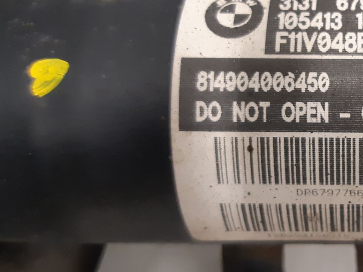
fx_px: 545
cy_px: 108
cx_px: 347
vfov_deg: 28.0
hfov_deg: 34.1
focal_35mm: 52
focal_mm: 3.93
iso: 250
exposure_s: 1/33
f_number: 1.7
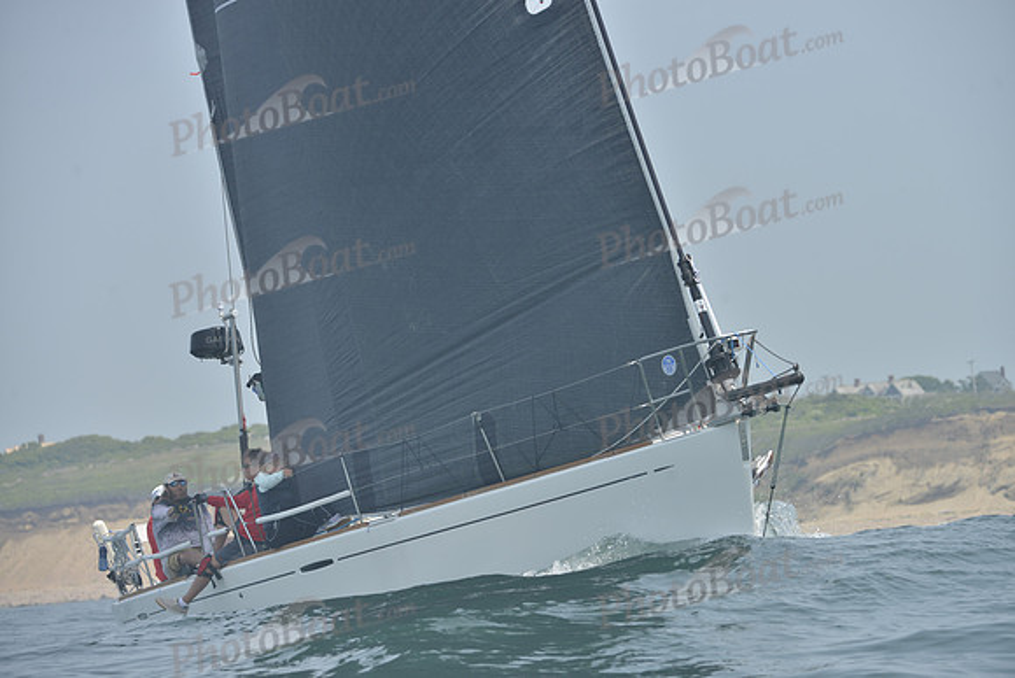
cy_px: 339
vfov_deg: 6.2
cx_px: 508
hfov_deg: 9.4
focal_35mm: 220
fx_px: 6204
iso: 280
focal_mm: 220
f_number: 7.1
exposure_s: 1/1000
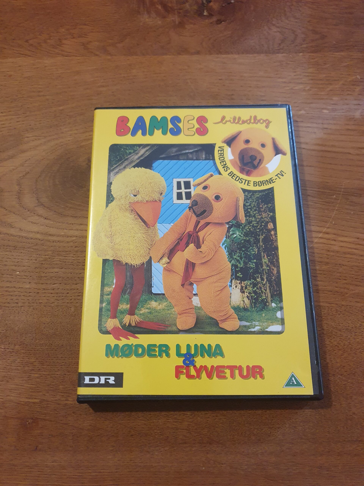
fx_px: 365
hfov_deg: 53.1
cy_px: 243
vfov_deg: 67.3
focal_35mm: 26
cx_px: 182
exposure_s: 1/50
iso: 400
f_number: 1.5
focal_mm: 4.32
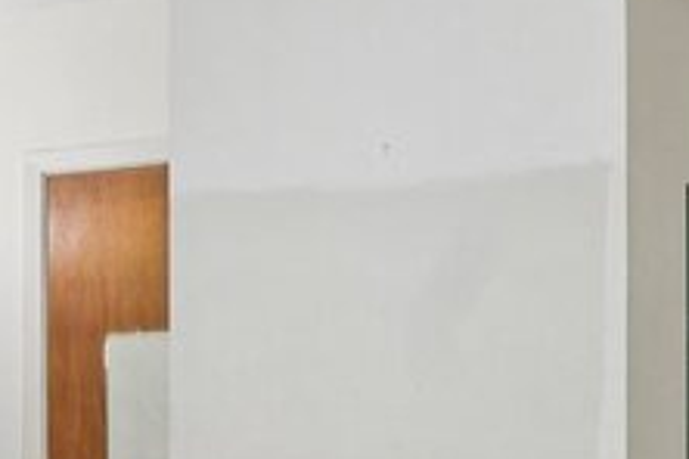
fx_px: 2239
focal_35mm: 117
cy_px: 487
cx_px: -478
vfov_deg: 11.6
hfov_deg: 15.5
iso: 400
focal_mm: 16
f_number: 8
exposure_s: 1/6
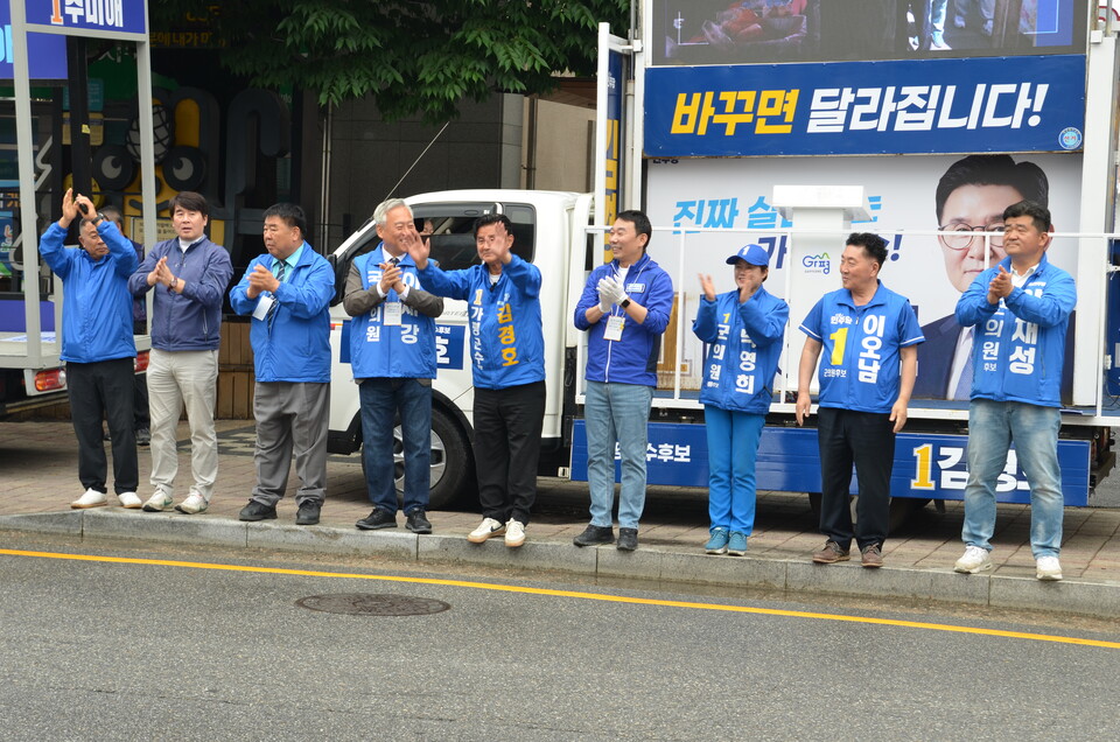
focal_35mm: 75
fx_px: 2329
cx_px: 560
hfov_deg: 27.0
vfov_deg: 18.1
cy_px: 371
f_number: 5.6
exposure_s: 1/125
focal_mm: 50
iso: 200
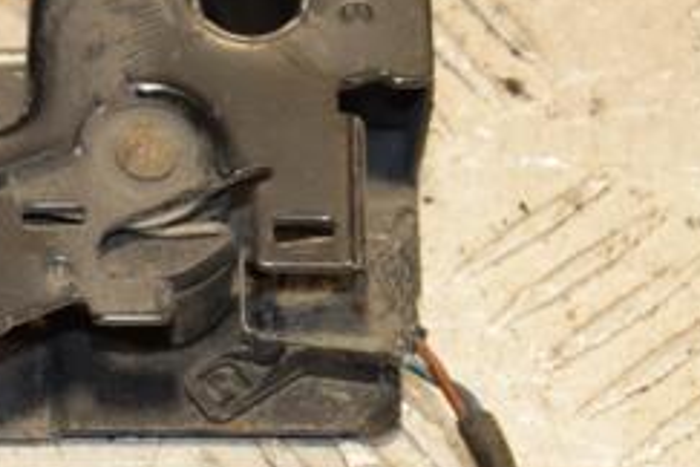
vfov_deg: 4.6
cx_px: -104
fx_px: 5755
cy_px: 167
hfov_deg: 6.9
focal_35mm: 296
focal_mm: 80
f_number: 6.3
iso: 800
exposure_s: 1/200
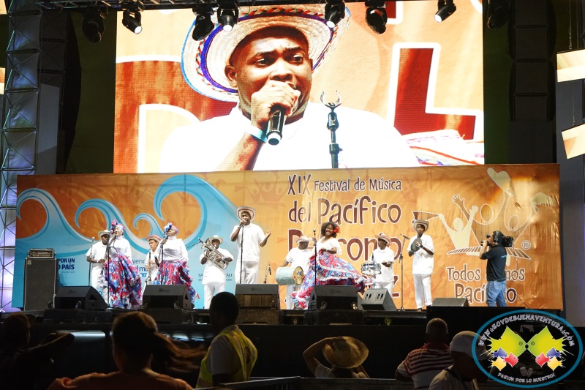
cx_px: 292
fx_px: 1137
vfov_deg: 19.4
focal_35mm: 70
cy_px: 195
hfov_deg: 28.8
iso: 5000
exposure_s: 1/200
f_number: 5.6
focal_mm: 70
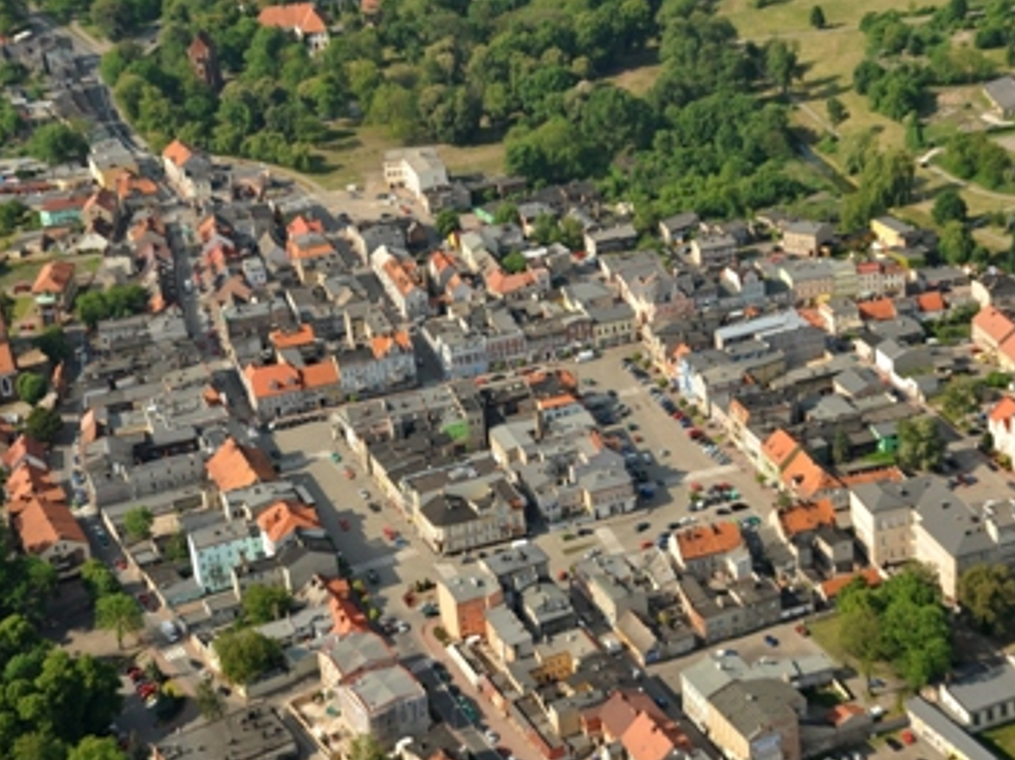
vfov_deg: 15.9
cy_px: 381
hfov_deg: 21.1
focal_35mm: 93
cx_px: 516
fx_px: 2726
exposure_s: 1/500
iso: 500
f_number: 11
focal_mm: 85
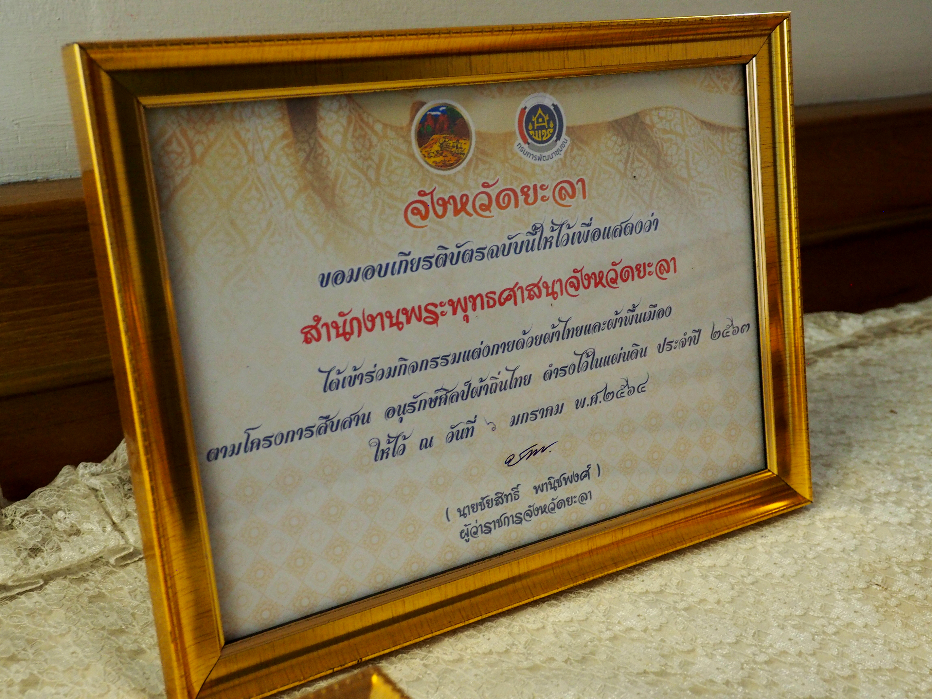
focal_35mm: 42
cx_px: 466
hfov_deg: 44.8
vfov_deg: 34.3
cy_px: 350
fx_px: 1131
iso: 1600
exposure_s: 1/8
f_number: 4.7
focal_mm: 21
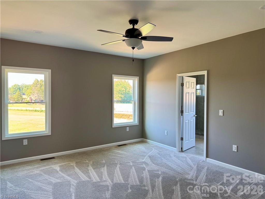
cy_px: 100
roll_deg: -0.3
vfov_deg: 56.8
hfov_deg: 71.6
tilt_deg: -1.2
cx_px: 132
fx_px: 184
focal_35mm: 24
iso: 200
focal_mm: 6.76
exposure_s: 1/121
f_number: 1.78
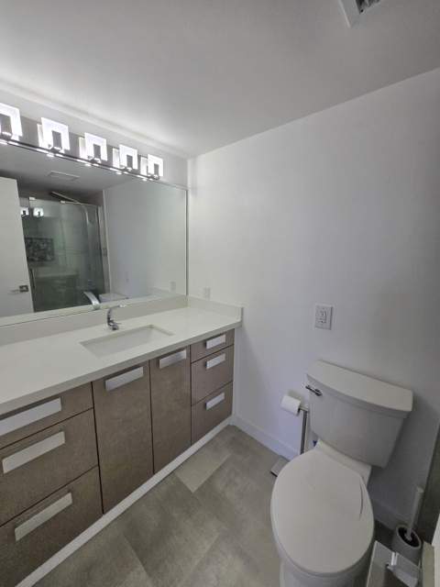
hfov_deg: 89.9
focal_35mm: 13
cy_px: 294
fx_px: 220
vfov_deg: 106.2
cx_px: 220
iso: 50
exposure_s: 1/120
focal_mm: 1.7
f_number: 2.2
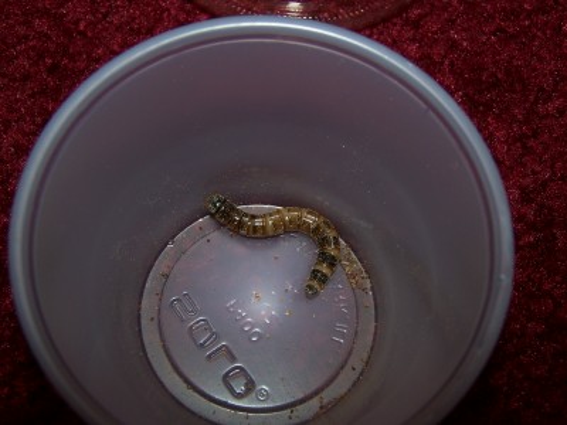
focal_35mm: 51
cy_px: 212
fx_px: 835
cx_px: 284
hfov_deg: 37.5
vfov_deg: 28.6
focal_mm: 8.5
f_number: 3
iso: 80
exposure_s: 1/60
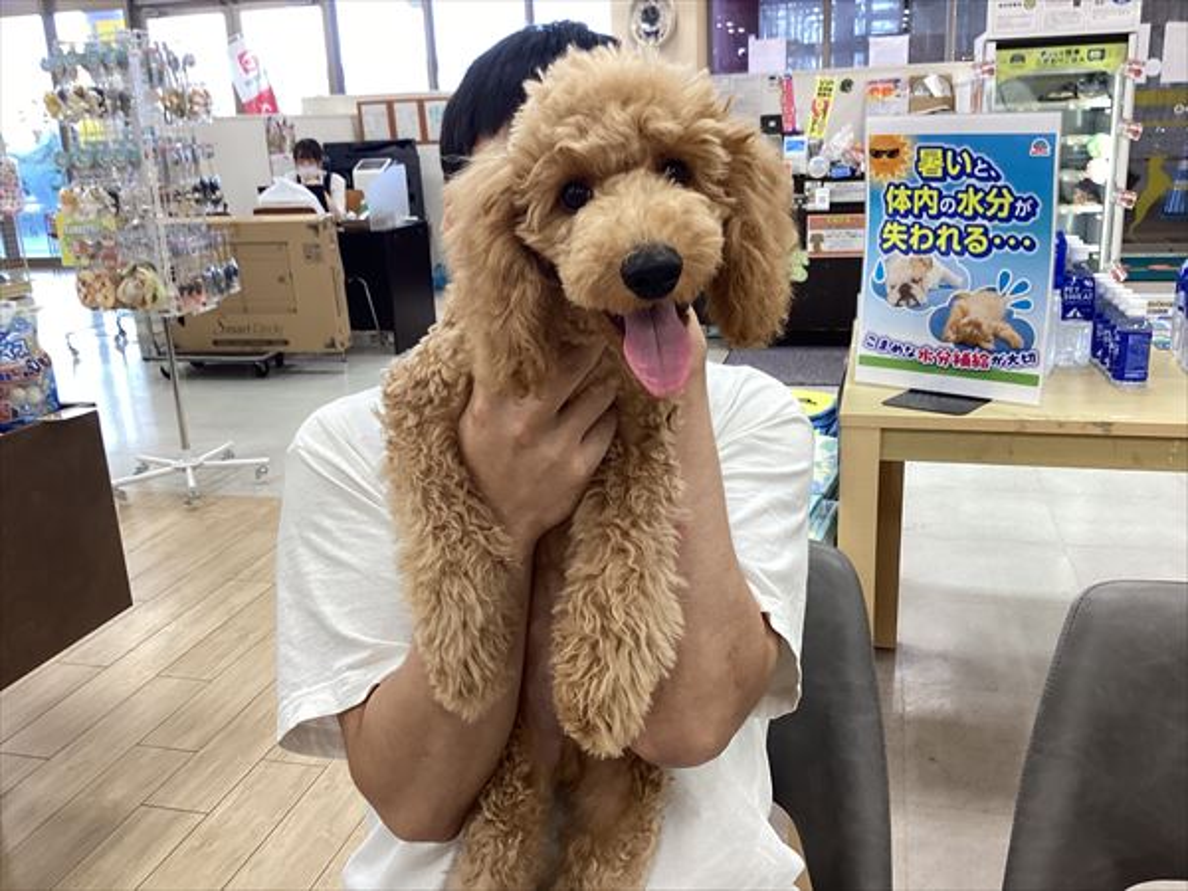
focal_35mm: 31
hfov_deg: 58.4
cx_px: 594
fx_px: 1064
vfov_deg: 45.4
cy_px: 446
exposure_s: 1/100
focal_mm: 3.3
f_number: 2.4
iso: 64
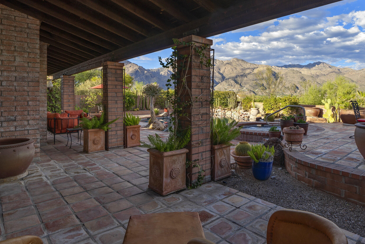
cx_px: 199
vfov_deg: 67.4
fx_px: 182
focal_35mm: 18
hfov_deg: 89.8
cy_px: 126
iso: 100
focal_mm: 16
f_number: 9
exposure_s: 1/60
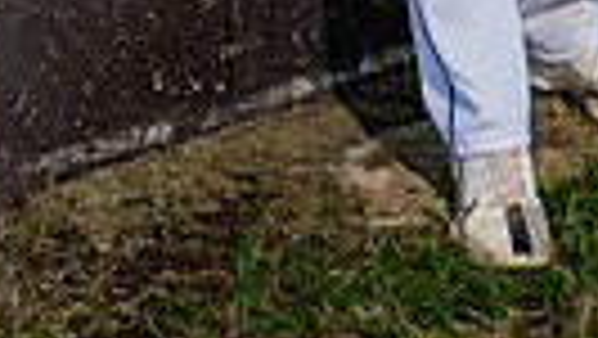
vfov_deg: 8.4
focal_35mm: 124
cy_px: -626
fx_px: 1967
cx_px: 319
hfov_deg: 17.3
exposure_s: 1/250
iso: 80
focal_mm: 35
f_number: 5.6
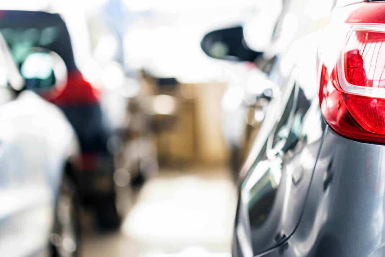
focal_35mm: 90
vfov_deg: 15.2
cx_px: 192
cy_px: 128
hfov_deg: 22.6
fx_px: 963
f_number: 3.2
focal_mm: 90
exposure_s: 1/400
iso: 800
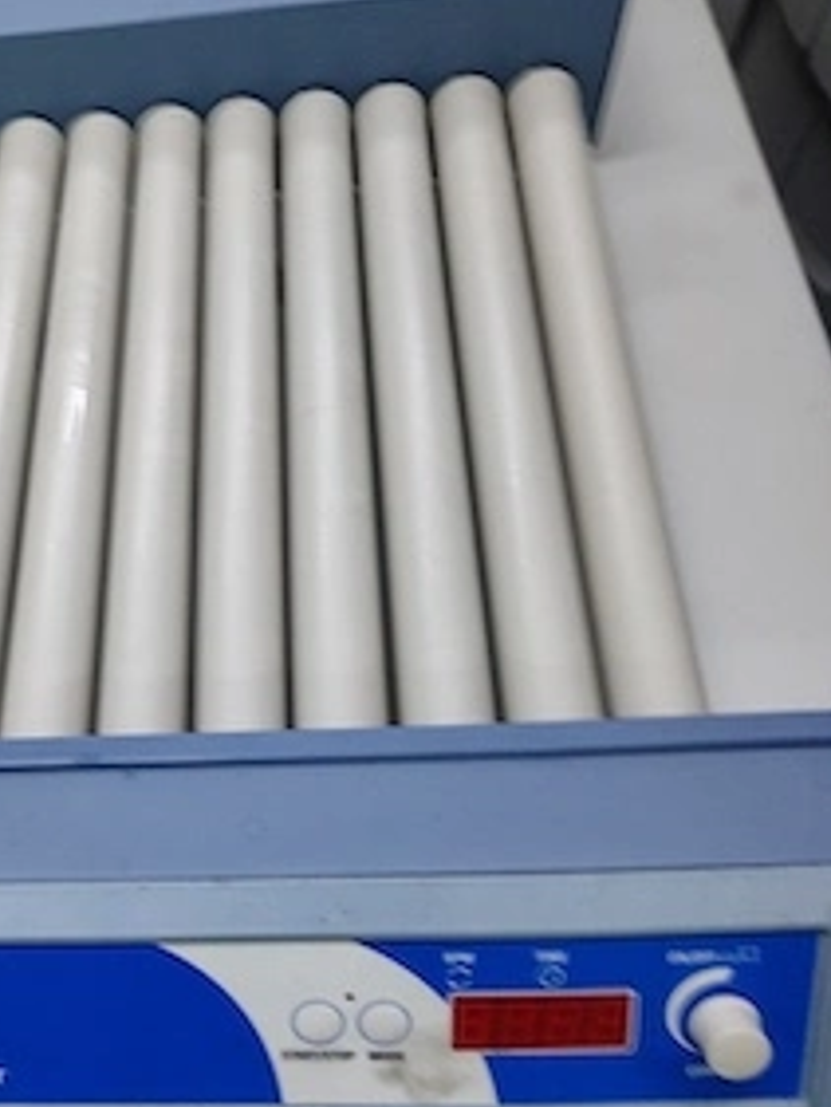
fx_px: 1311
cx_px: 142
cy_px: 622
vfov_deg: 45.7
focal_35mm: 41
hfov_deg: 33.9
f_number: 1.8
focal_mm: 5.56
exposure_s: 1/120
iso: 623
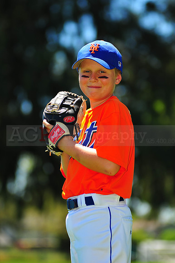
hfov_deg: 7.6
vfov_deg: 11.4
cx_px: 88
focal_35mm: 180
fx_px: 1314
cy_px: 132
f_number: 4
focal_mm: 180
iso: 200
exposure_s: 1/1000
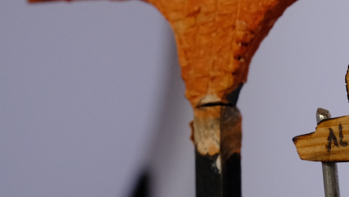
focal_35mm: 233
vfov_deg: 5.2
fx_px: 2156
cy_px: 93
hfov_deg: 9.2
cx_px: 310
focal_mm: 55
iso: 1600
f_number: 8
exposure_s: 1/125
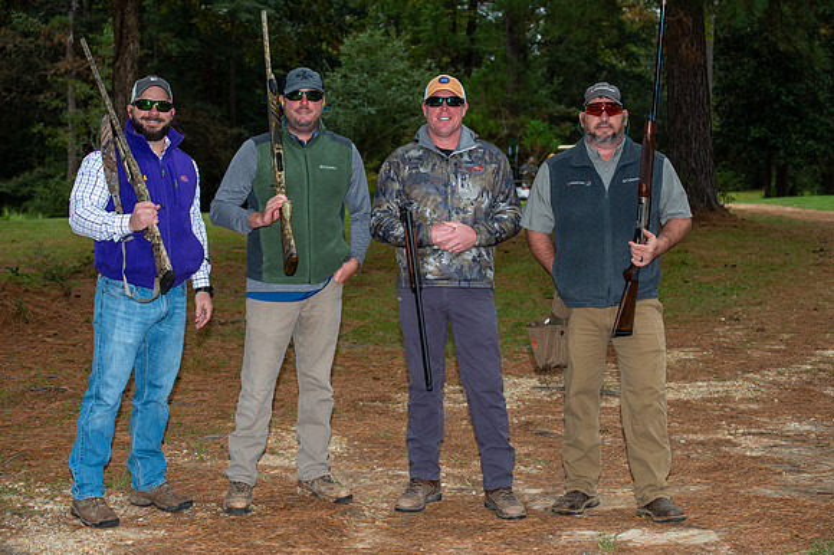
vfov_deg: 19.4
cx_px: 417
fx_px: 1621
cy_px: 278
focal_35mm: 70
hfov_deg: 28.9
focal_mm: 70
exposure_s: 1/160
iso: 320
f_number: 6.3
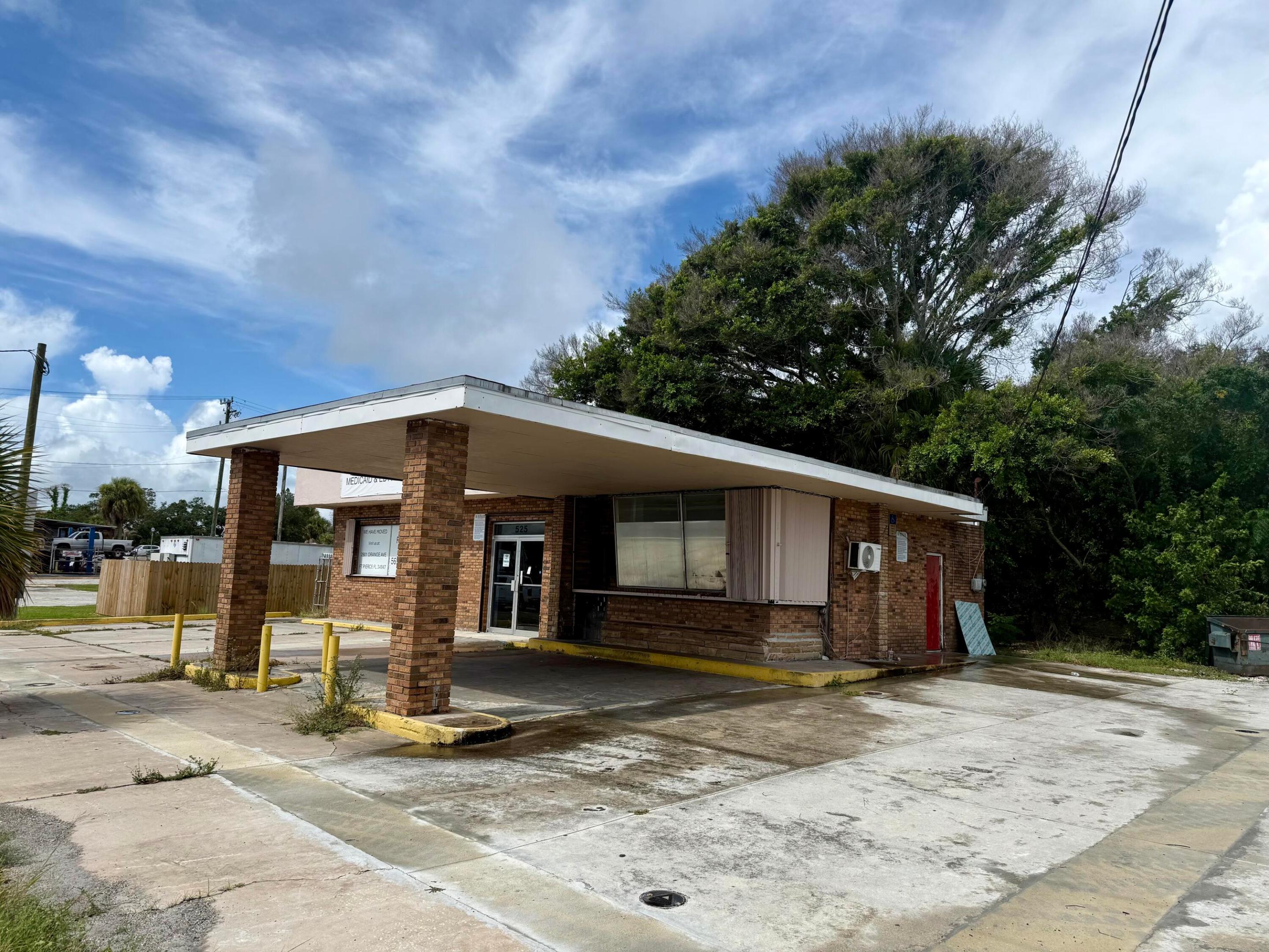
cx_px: 634
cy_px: 476
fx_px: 880
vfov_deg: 56.8
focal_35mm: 24
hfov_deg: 71.6
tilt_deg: +7.1
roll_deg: -2.1
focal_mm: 6.76
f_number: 1.78
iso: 80
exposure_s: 1/6173
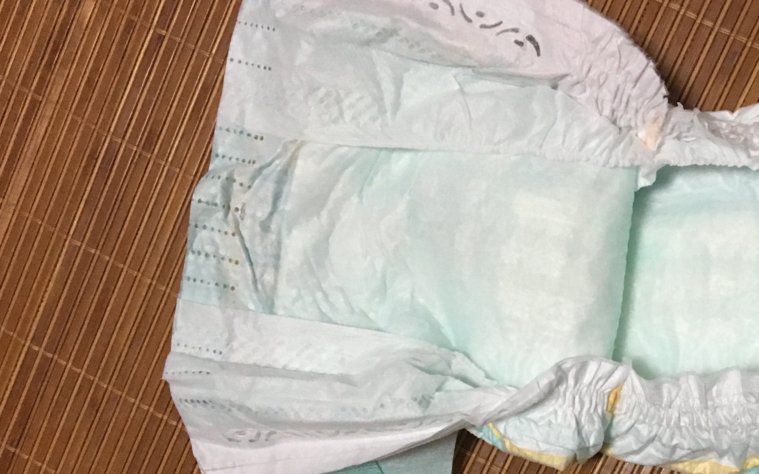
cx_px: 628
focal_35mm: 55
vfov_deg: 22.7
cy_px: 464
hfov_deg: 35.5
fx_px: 1138
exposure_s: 1/25
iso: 200
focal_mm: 4.15
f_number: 2.2
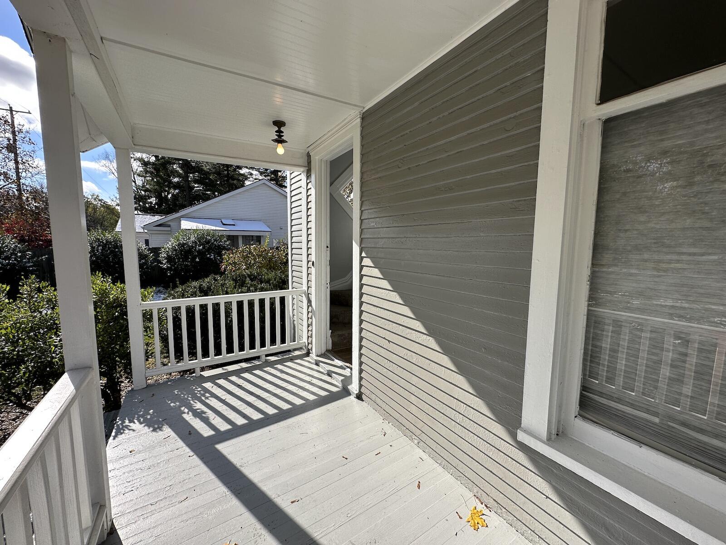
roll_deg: -0.1
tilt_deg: -6.4
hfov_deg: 102.1
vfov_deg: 85.7
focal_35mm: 14
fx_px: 294
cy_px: 272
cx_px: 363
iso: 50
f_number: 2.2
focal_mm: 2.22
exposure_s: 1/1383
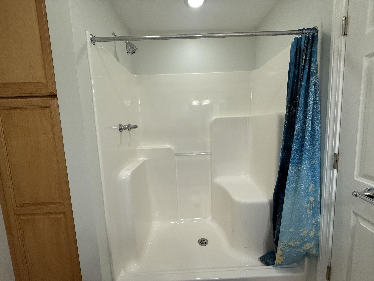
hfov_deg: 102.1
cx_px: 187
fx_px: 151
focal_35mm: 14
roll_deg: +3.6
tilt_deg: -3.6
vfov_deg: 85.7
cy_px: 140
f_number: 2.2
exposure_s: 1/120
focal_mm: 2.22
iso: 125
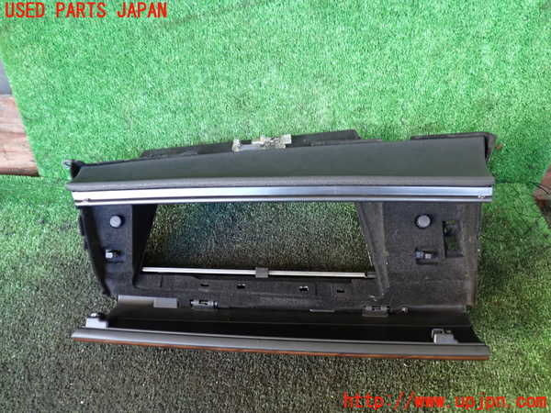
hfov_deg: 60.0
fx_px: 478
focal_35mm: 30
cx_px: 276
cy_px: 206
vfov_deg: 46.8
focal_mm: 5.4
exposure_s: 1/30
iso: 200
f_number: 2.3
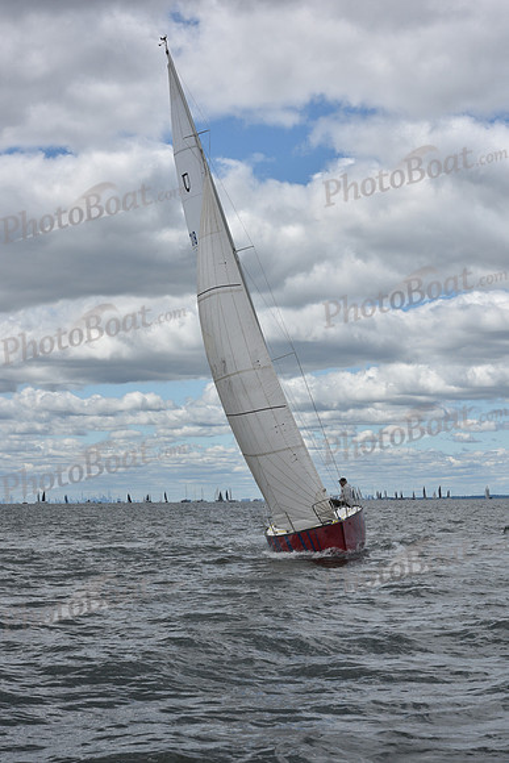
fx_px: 1484
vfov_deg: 28.8
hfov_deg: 19.5
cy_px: 382
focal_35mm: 70
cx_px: 254
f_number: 11
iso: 250
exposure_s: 1/800
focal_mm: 70
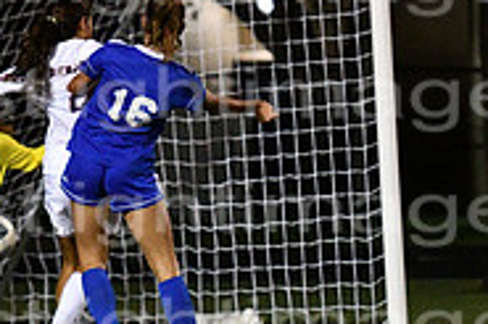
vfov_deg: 2.3
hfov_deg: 3.5
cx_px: 203
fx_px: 7958
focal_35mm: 588
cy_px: 157
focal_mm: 125
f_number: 4
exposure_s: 1/800
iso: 8000
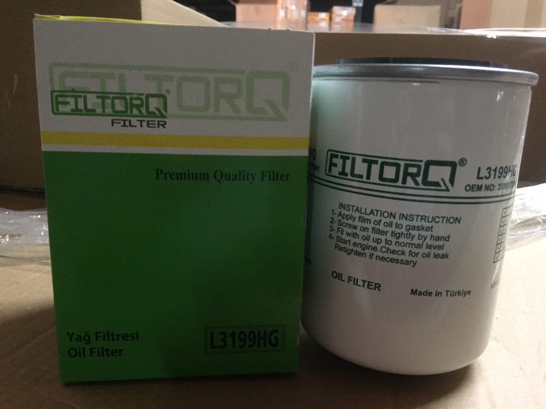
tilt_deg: -15.3
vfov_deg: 48.2
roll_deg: -3.0
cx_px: 273
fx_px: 457
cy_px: 204
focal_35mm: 29
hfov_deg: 61.7
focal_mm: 4.15
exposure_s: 1/17
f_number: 2.2
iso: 400
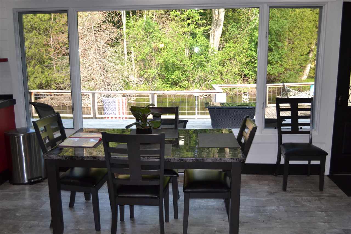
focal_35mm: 33
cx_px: 176
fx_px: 322
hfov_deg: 57.2
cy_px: 117
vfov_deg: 40.0
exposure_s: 1/125
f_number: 4
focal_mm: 22
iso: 200
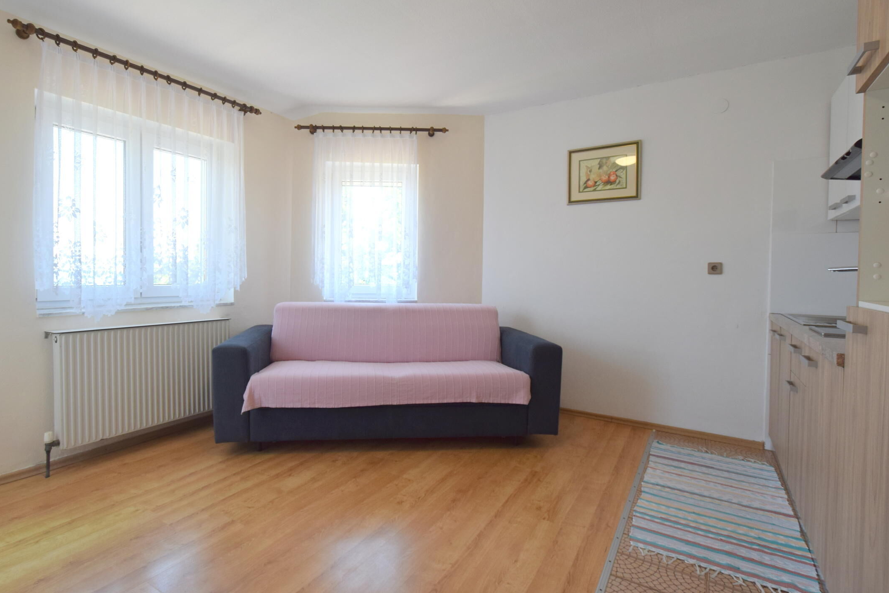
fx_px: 420
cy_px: 268
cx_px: 402
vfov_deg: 70.3
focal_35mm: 17
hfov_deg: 93.0
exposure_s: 1/100
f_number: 5
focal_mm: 10
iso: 400
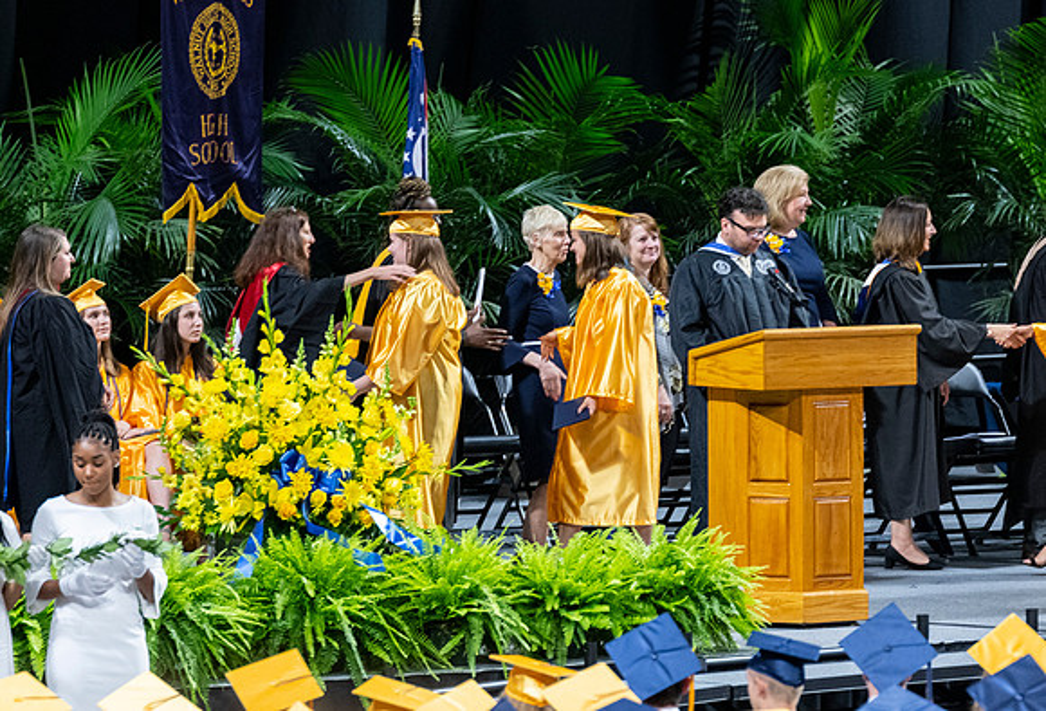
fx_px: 8707
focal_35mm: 298
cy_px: 428
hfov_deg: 6.9
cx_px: 611
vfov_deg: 4.7
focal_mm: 200
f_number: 4
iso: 2000
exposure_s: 1/200
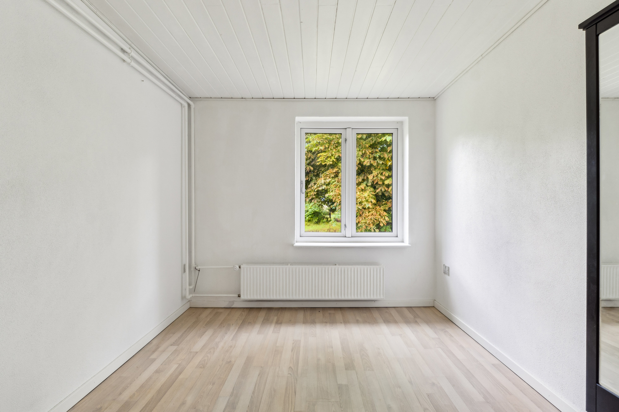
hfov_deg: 85.4
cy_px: 206
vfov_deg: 63.2
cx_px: 310
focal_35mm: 20
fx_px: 335
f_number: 8
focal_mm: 13
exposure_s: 1/8
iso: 200
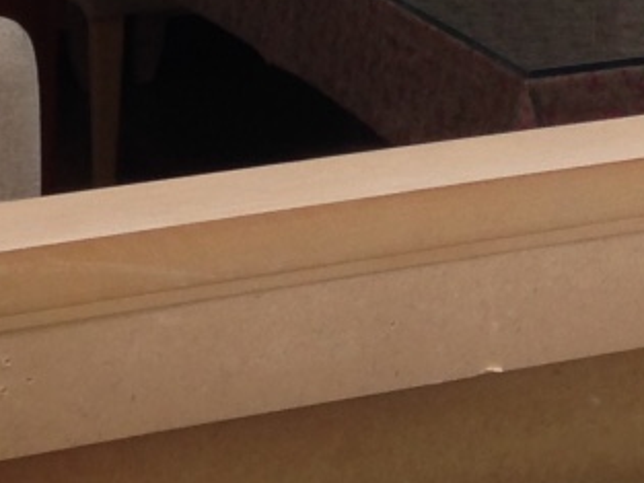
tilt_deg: -2.9
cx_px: 772
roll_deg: -1.8
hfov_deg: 11.3
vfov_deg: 8.1
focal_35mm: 172
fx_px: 3201
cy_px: -594
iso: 50
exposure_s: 1/20
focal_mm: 4.12
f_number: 2.4
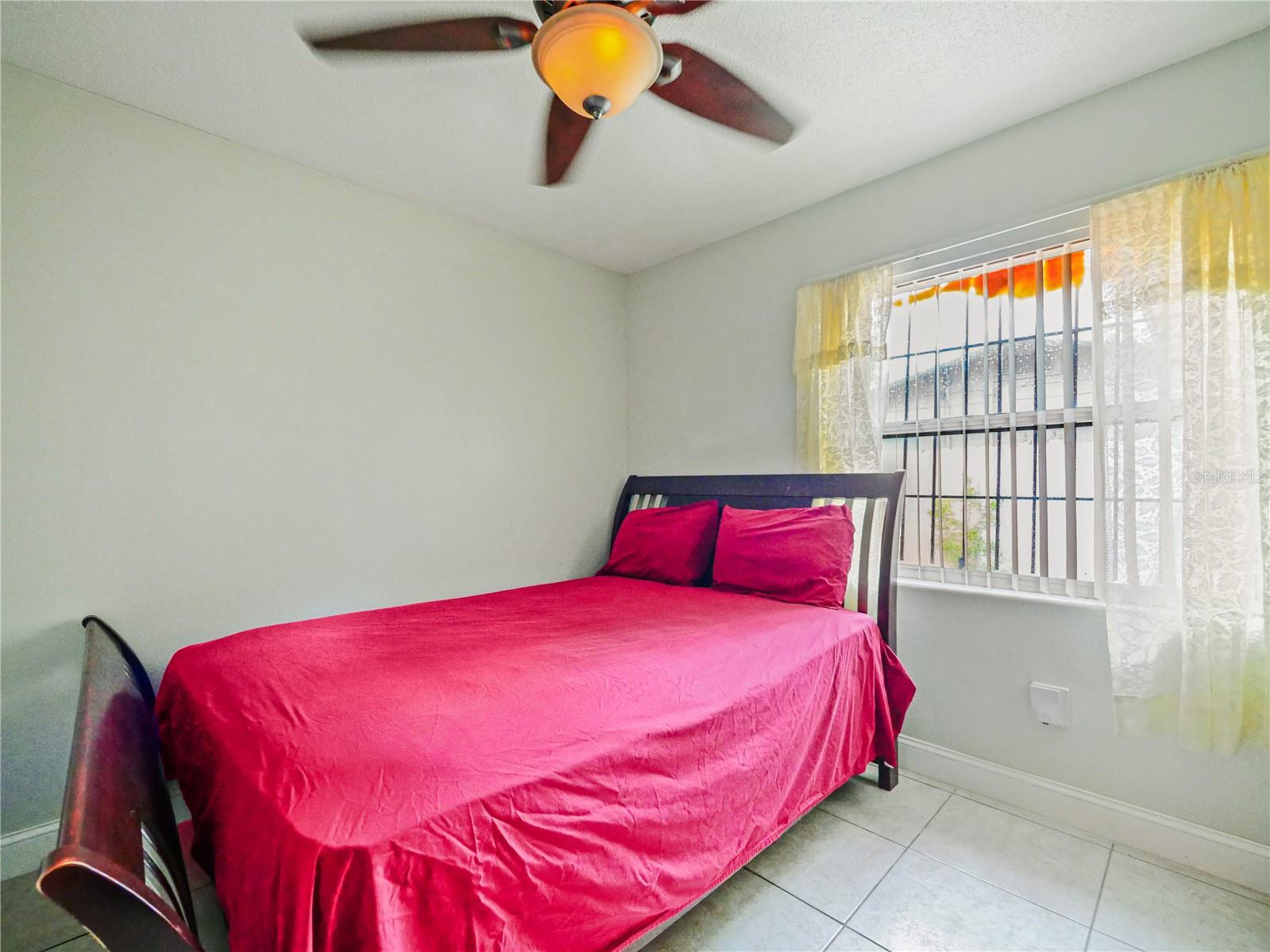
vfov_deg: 85.7
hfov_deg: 102.1
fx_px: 514
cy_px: 476
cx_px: 635
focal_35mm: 14
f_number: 4
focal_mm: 7
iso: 3200
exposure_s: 1/30
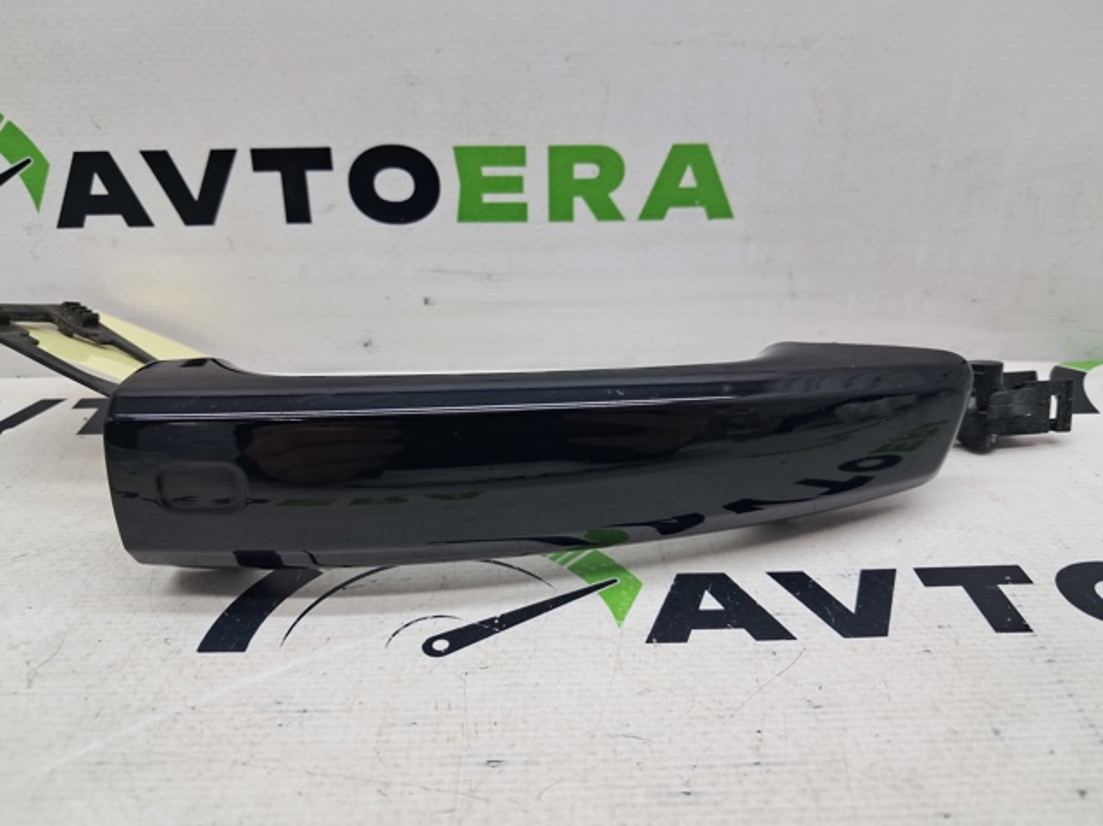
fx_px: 860
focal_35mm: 27
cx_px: 552
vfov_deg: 51.3
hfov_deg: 65.4
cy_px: 413
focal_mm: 4
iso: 50
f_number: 1.8
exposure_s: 1/50
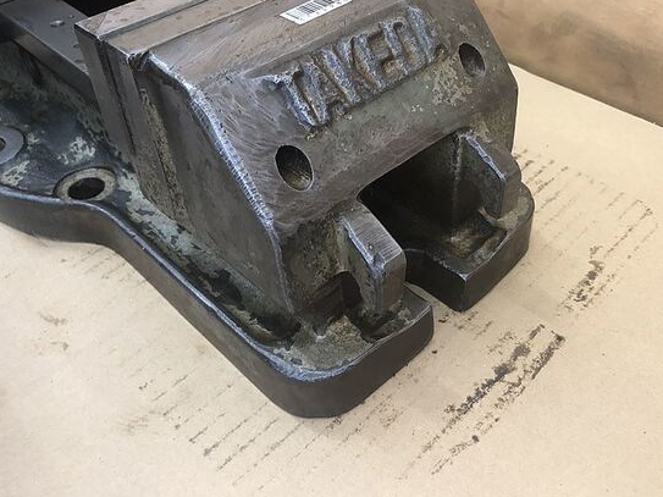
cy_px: 230
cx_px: 363
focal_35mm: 33
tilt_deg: -45.1
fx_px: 632
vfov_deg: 42.9
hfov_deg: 55.3
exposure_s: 1/15
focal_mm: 3.99
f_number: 1.8
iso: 64
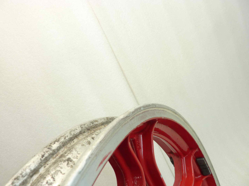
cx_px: 124
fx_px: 180
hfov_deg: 69.4
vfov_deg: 54.9
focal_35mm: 25
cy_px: 93
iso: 80
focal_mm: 4.1
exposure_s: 1/25
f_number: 3.3
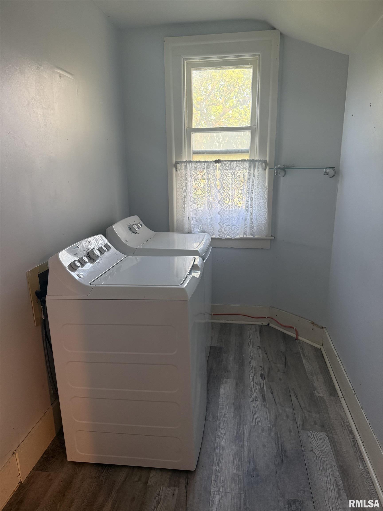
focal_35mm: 24
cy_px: 256
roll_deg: -0.6
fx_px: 354
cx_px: 192
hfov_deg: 56.8
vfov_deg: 71.6
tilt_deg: -12.9
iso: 400
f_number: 1.78
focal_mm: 6.76
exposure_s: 1/120
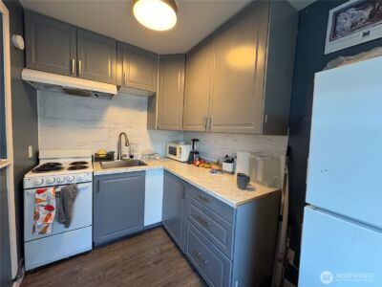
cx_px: 191
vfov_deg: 85.7
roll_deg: -3.1
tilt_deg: -4.6
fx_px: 154
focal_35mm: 14
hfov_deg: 102.1
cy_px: 144
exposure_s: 1/60
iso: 400
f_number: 2.2
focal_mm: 2.22
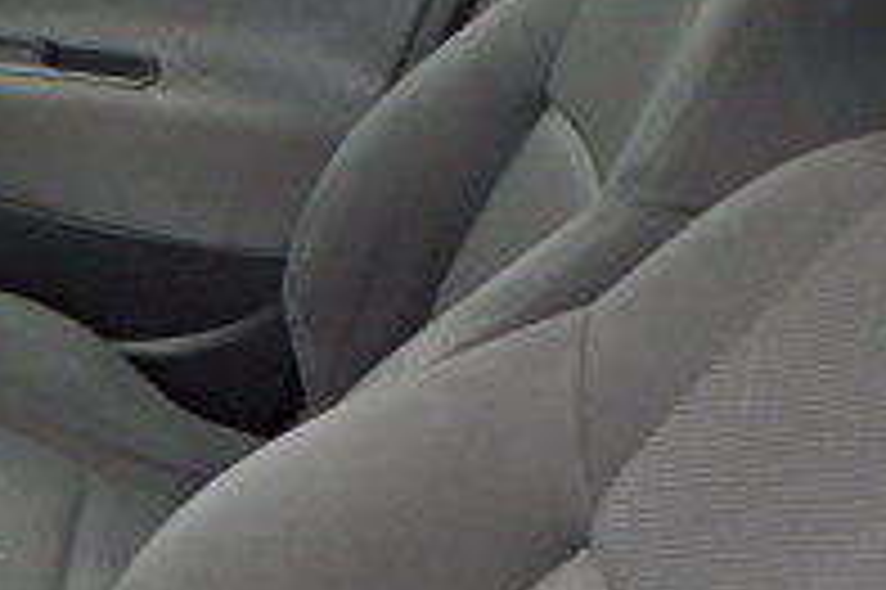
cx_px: -153
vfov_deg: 18.9
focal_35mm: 71
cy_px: 495
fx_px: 1746
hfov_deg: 25.7
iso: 200
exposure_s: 1/40
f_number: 3.5
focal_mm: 3.7
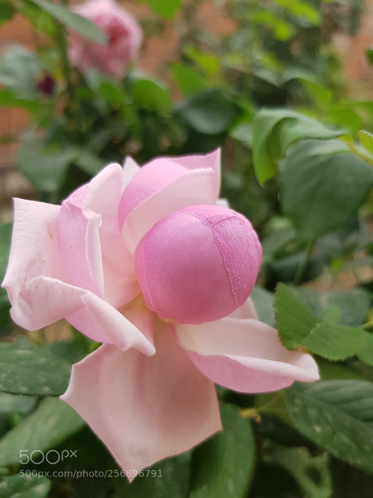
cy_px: 249
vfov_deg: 67.3
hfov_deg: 53.1
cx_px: 186
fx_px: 374
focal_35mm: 26
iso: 40
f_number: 1.7
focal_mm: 4.2
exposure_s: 1/288
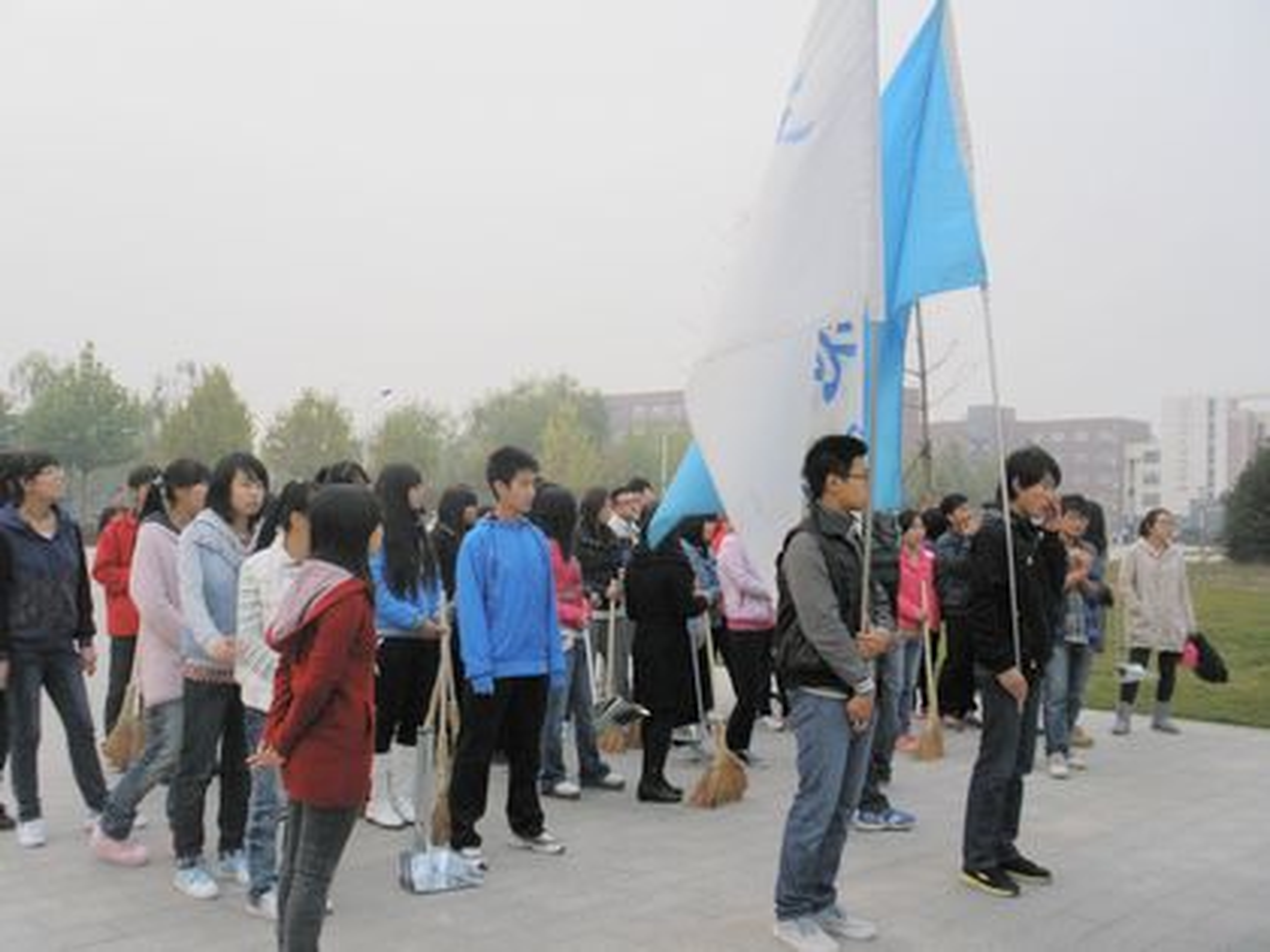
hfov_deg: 50.1
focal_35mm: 37
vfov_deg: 38.7
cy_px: 476
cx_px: 635
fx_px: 1357
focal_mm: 6.6
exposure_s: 1/160
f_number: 3.5
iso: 64
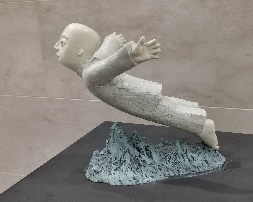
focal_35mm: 43
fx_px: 322
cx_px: 134
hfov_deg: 42.9
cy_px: 101
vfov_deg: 34.9
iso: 250
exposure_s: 1/100
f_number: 1.8
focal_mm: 5.58
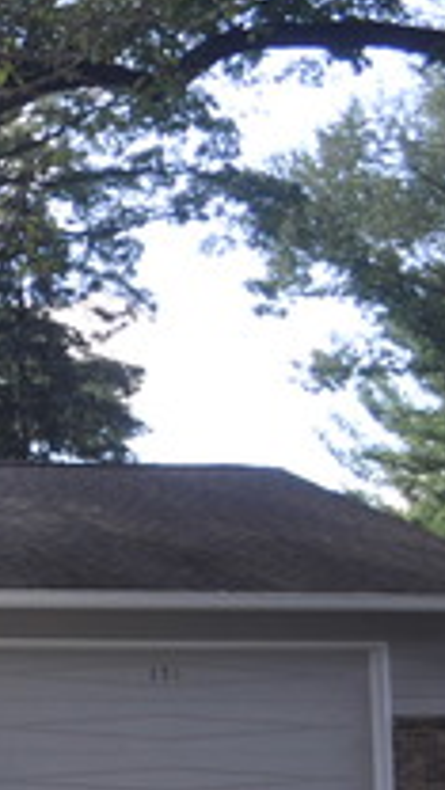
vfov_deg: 24.4
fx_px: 1825
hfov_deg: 11.1
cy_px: 477
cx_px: -704
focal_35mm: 87
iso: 250
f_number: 3.5
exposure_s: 1/200
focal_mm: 18
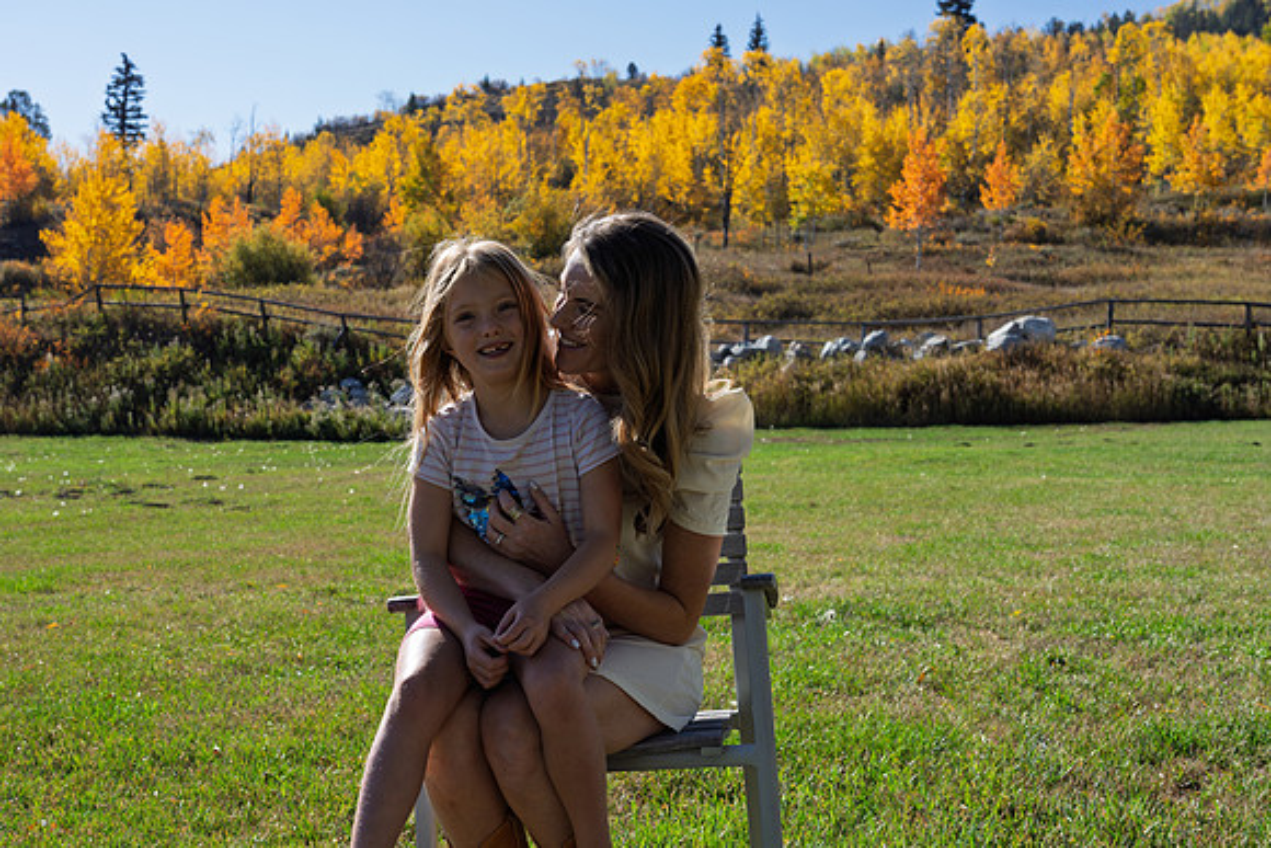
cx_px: 636
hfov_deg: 42.7
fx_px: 1624
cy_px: 424
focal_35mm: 46
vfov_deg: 29.3
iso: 100
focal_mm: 46
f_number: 9
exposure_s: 1/160
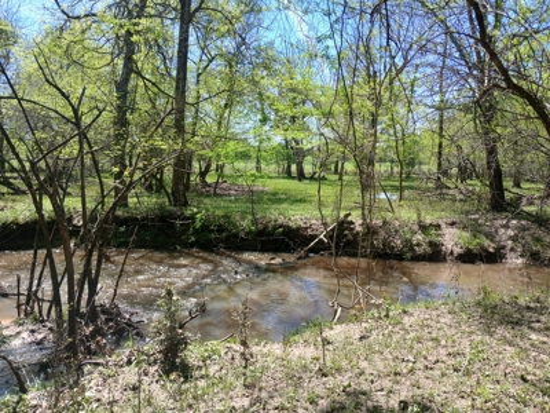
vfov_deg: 53.1
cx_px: 275
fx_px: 413
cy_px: 206
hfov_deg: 67.3
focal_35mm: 26
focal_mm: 3.98
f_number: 1.8
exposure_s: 1/224
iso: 20
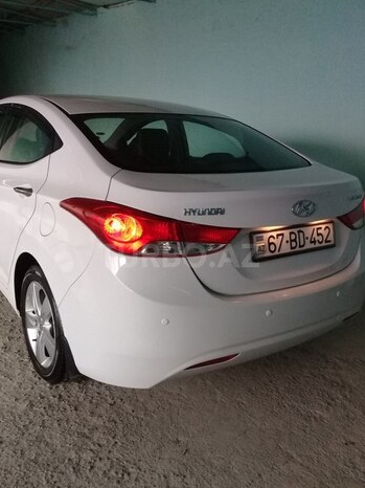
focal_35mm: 33
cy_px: 256
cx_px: 179
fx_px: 464
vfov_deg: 55.4
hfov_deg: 42.9
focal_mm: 3.3
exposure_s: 1/30
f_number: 2.2
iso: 200
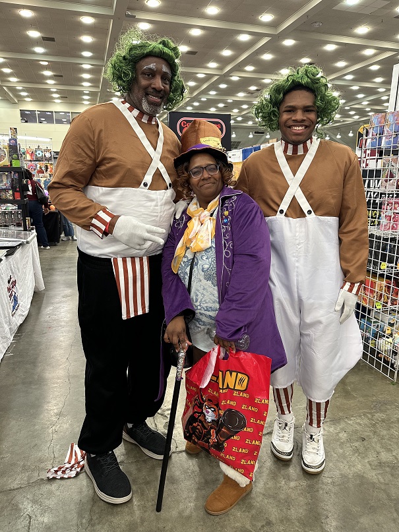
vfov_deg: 71.6
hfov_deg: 56.8
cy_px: 266
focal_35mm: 24
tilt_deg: -12.2
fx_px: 369
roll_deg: -2.0
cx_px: 200
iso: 250
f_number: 1.78
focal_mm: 6.86
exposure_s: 1/60
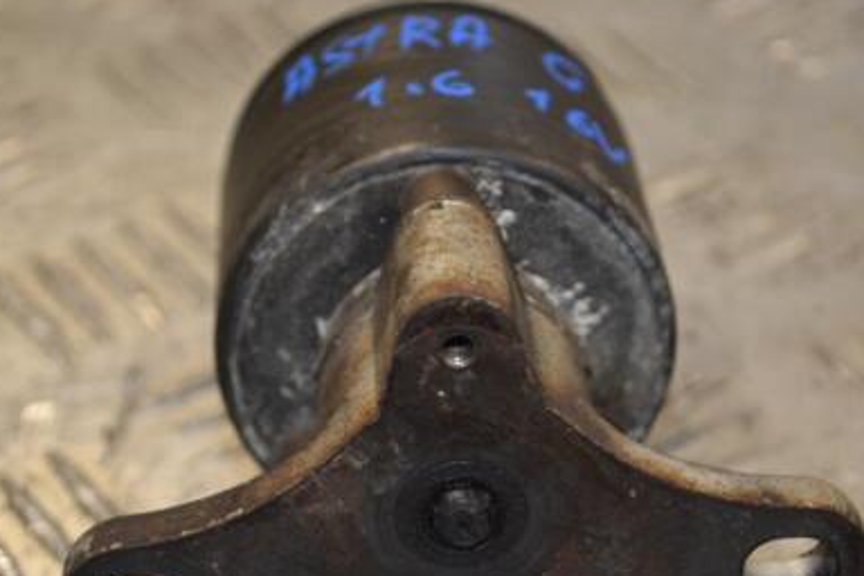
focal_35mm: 103
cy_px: 425
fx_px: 2472
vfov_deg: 13.3
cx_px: 389
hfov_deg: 19.8
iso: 400
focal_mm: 44
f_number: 5.3
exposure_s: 1/125
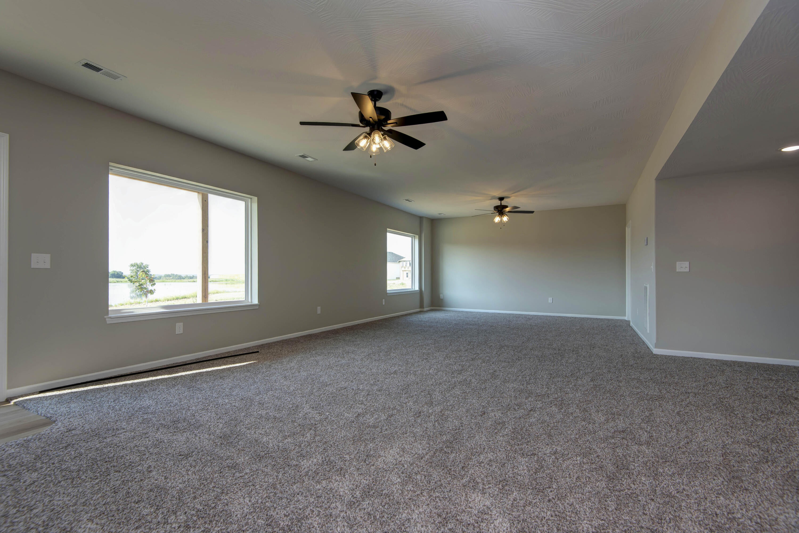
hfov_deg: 96.7
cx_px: 400
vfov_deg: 73.7
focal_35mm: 16
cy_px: 266
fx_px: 355
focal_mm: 16
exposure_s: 1/45
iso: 200
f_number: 6.7
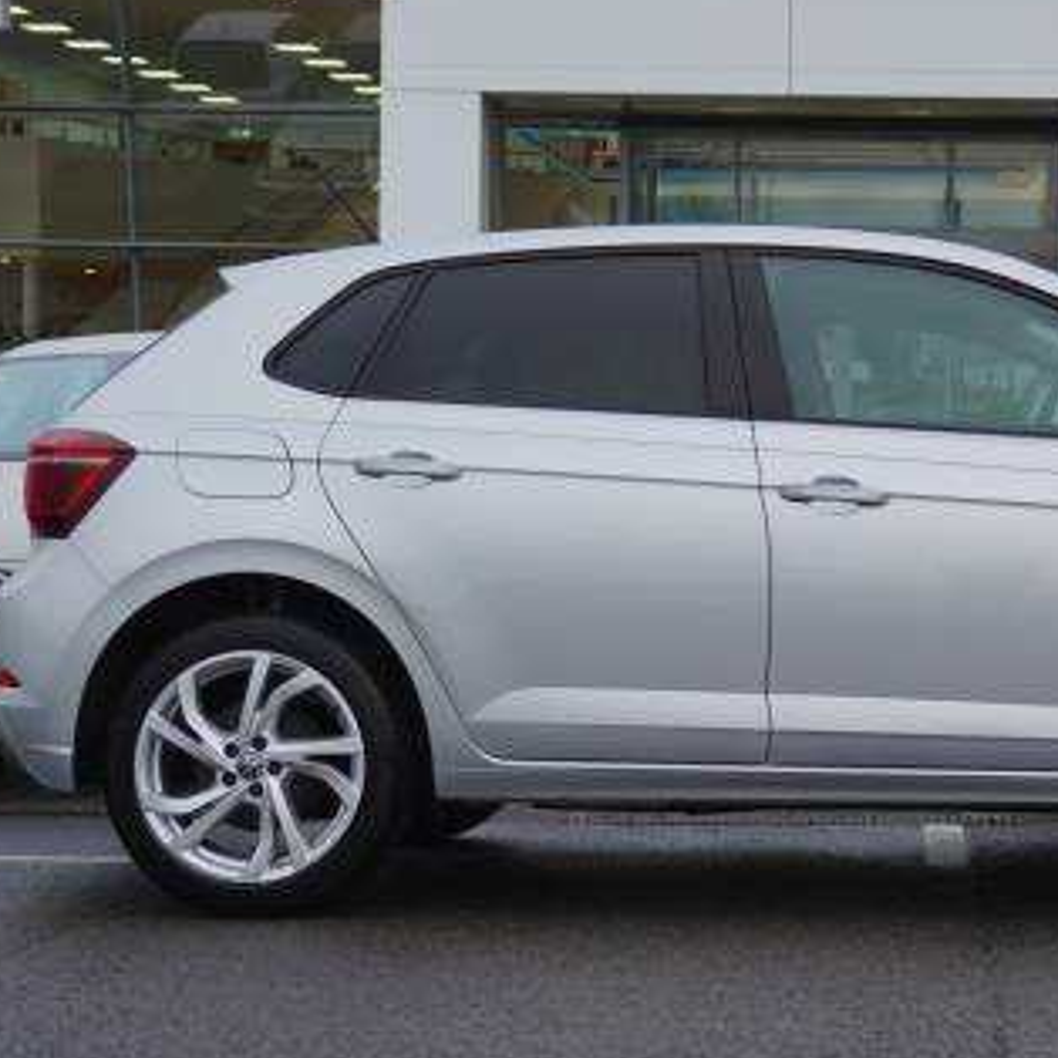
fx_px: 2697
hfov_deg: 21.8
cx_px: 916
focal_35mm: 78
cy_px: 509
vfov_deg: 22.2
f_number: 5
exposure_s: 1/160
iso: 320
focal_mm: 30
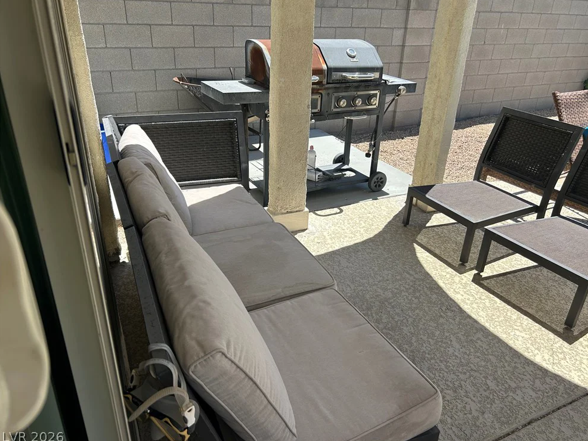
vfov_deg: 51.4
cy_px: 218
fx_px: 459
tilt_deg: -26.3
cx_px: 304
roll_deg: -2.8
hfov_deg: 65.3
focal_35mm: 27
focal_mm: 5.7
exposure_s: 1/2045
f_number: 1.5
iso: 50
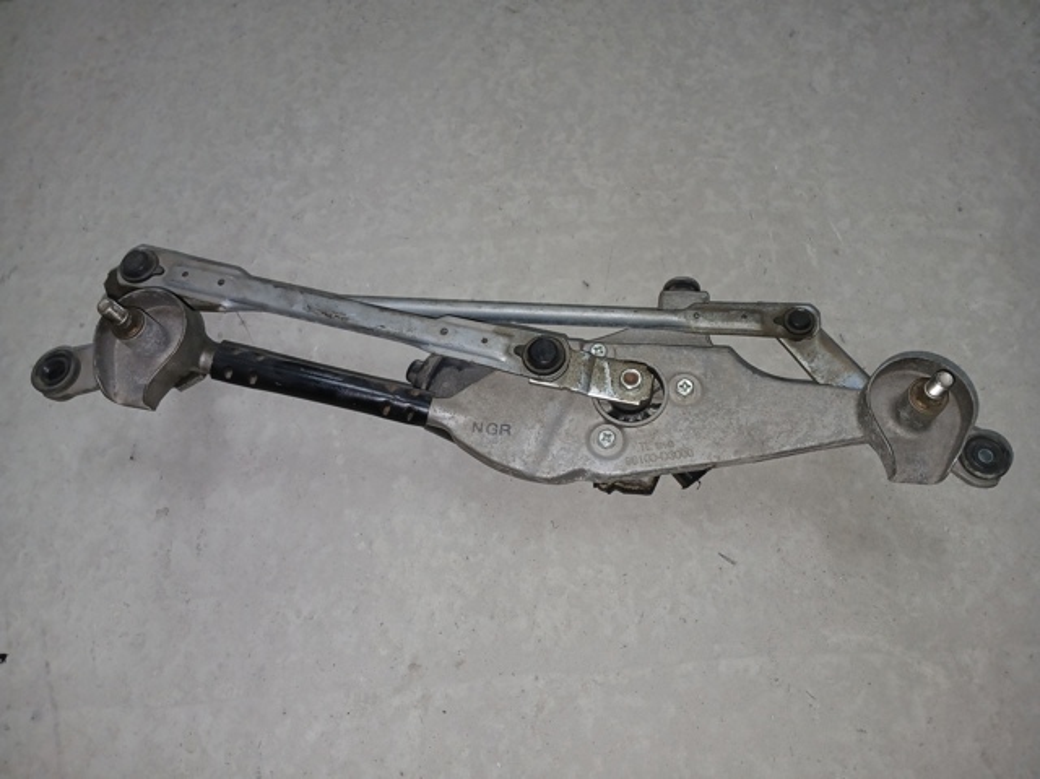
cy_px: 390
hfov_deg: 67.3
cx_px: 520
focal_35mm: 26
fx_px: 781
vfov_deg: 53.0
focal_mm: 3.98
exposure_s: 1/50
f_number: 1.8
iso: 125
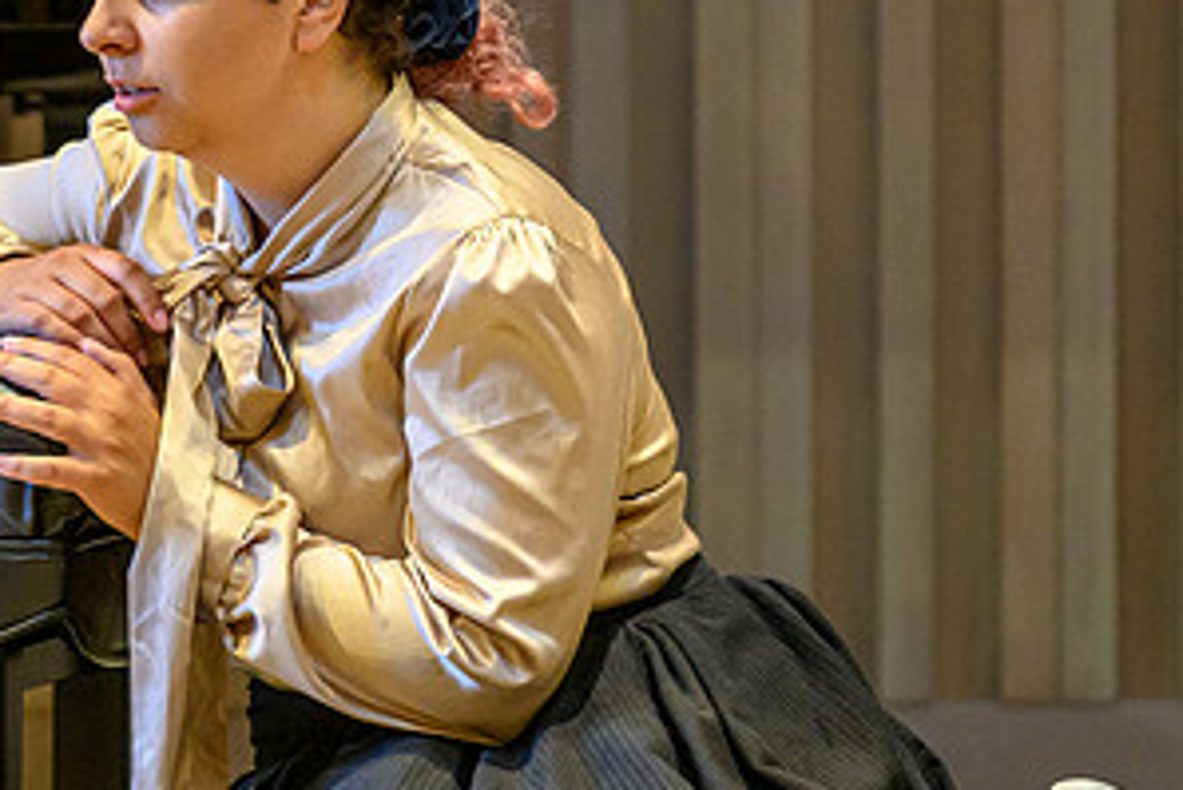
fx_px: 14630
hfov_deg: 4.6
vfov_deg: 3.1
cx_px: 48
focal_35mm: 445
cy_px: 95
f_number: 2.8
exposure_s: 1/500
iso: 2200
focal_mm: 150
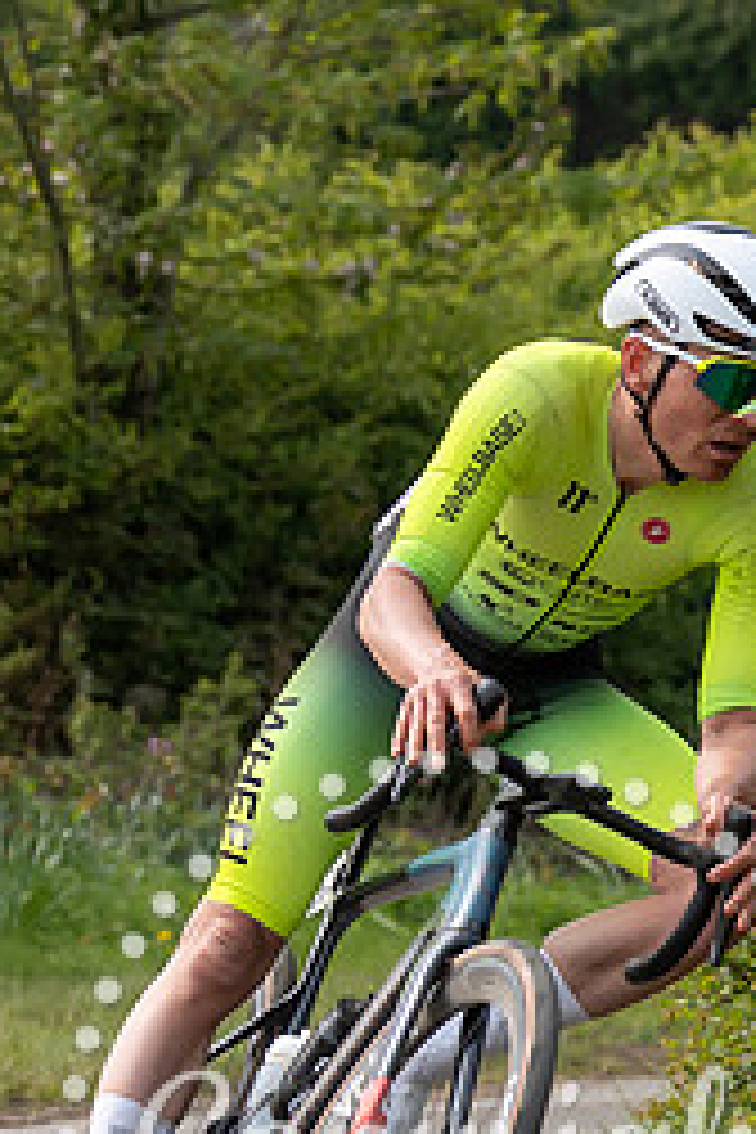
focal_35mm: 387
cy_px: 585
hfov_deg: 3.6
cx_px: 485
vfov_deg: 5.3
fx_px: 12190
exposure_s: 1/1000
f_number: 5
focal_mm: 89
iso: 320
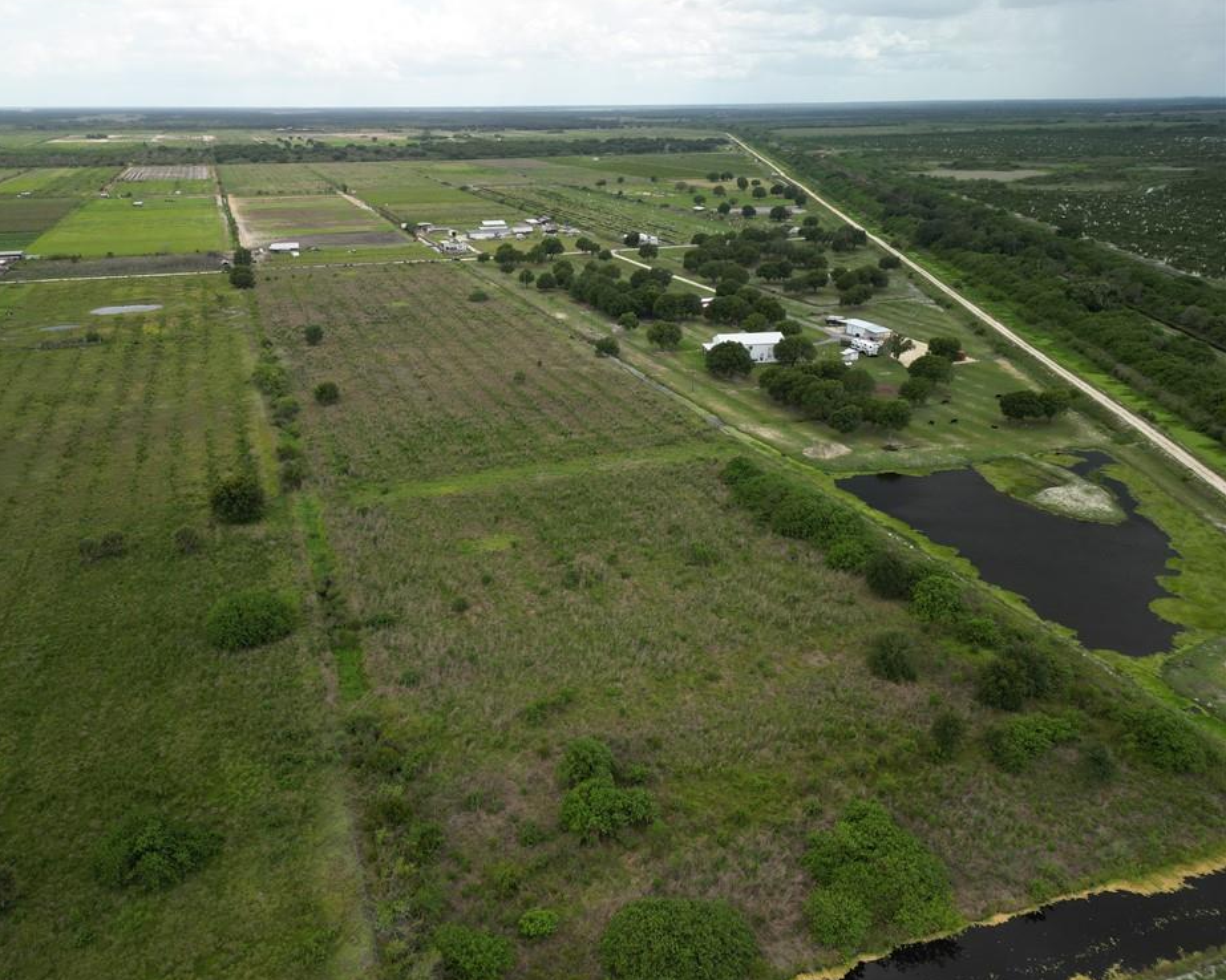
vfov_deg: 54.9
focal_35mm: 26
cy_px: 475
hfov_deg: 65.9
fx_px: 943
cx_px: 547
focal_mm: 6.72
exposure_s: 1/100
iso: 100
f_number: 1.7
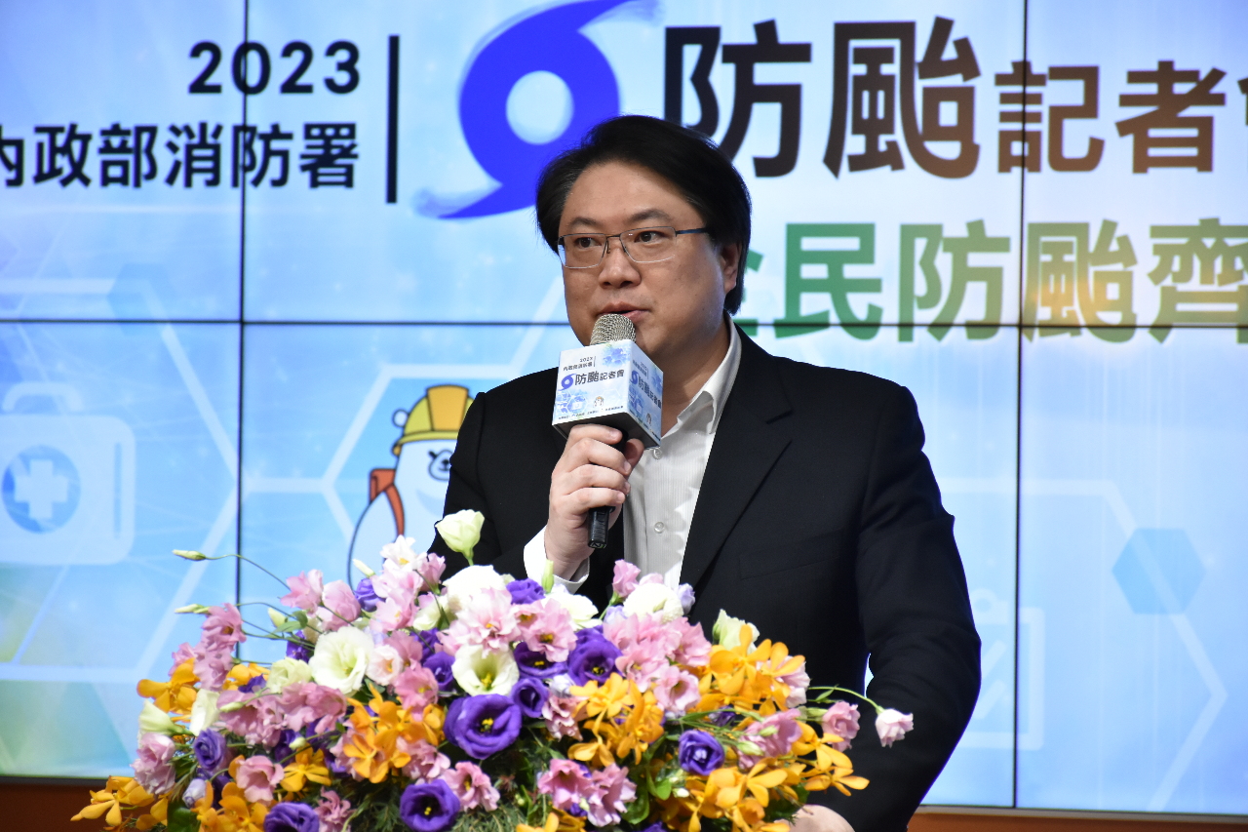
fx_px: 6759
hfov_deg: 10.5
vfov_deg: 7.0
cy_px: 416
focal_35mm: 195
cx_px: 624
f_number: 5.6
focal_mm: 130
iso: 2000
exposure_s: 1/200
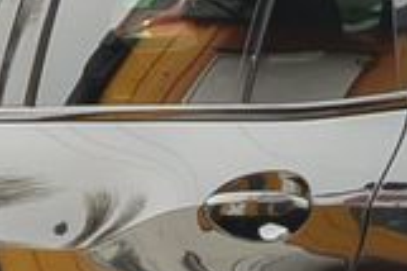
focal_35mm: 172
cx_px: 683
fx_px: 1943
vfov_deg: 7.8
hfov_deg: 11.3
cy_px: 437
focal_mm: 10
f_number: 5.6
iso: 160
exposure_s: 1/250
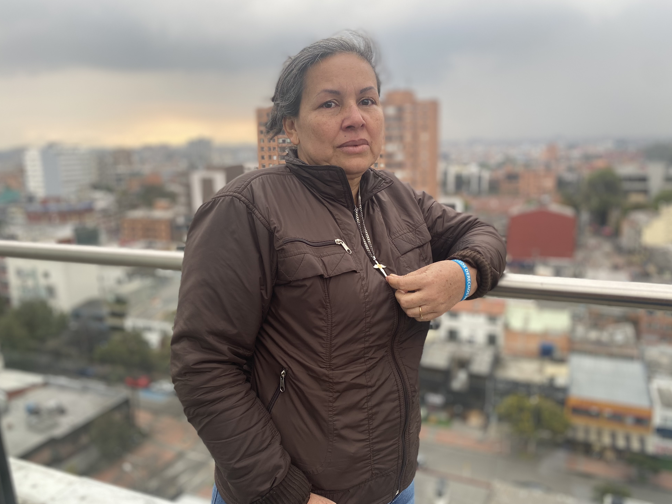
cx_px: 342
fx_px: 524
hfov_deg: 65.3
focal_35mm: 27
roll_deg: +1.8
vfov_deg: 51.3
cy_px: 244
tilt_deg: -9.6
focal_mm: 4.25
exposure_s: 1/206
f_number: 1.8
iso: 32
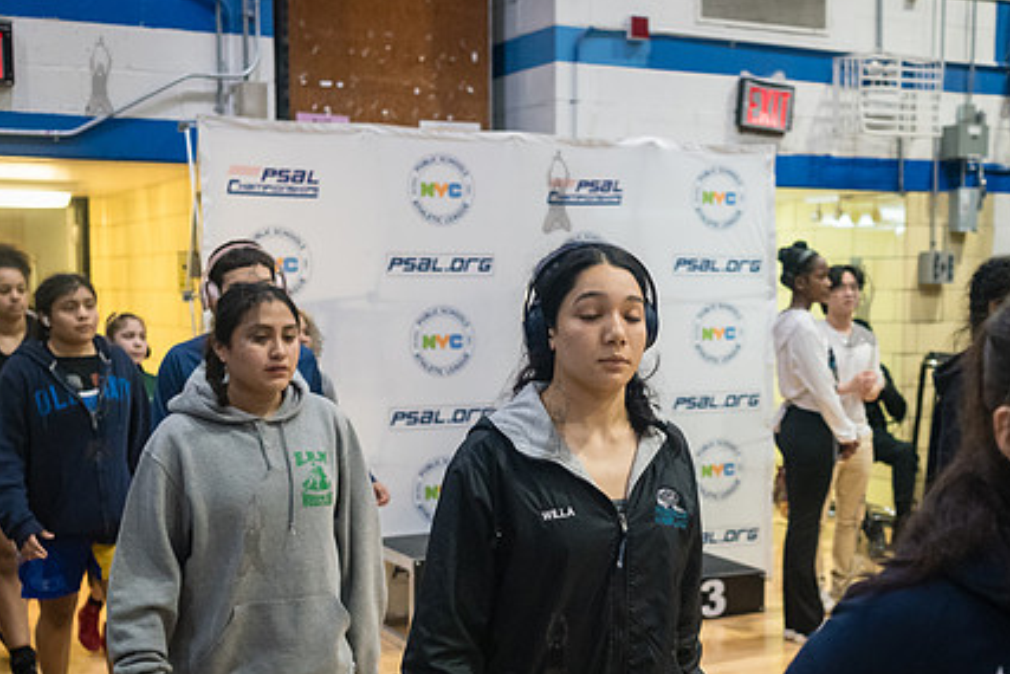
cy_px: 420
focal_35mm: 51
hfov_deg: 38.8
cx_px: 556
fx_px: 1431
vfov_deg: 26.4
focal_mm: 35
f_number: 3.2
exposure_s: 1/320
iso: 5000
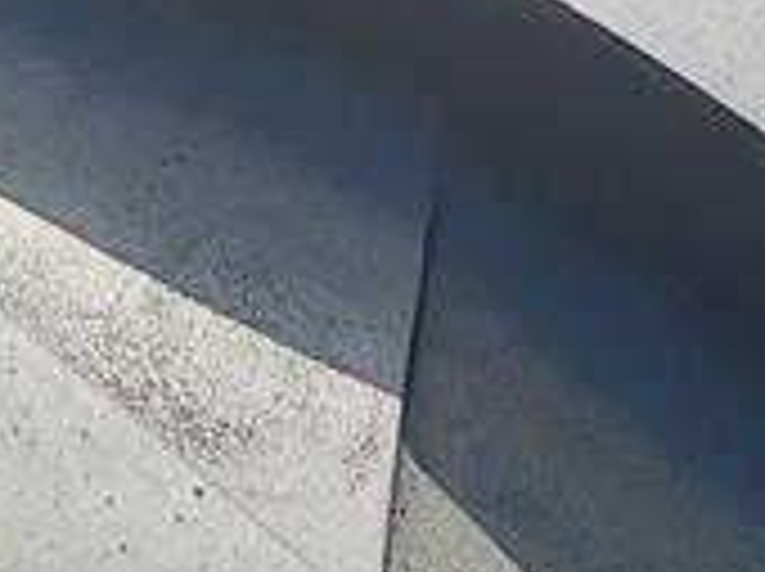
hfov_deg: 12.0
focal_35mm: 151
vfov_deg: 9.6
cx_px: -630
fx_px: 3332
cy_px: 815
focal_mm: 4.65
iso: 50
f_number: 1.8
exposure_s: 1/196
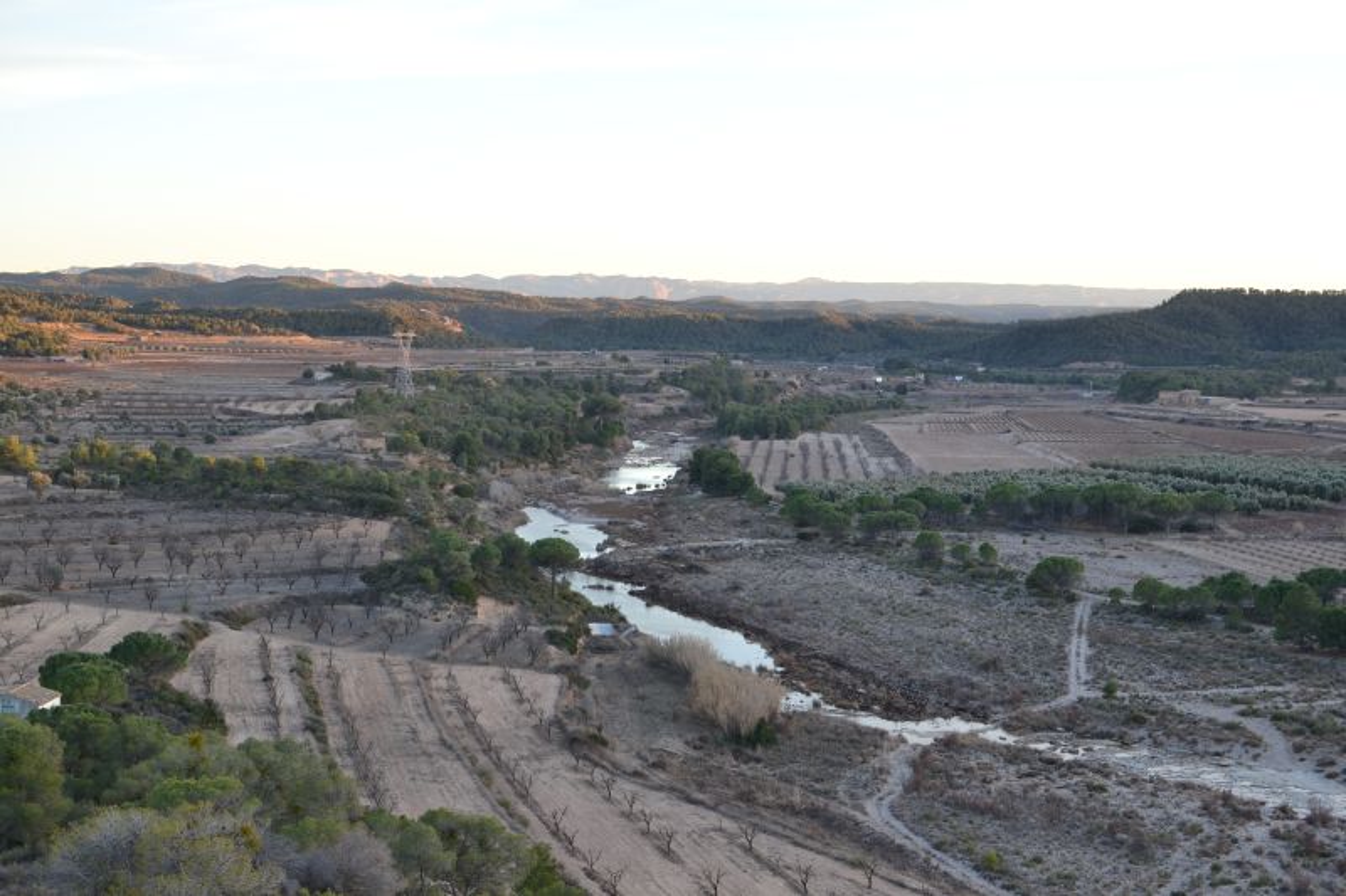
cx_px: 673
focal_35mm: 52
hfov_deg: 37.9
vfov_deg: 25.7
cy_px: 448
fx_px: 1962
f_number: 4.5
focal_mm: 35
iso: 100
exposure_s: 1/80
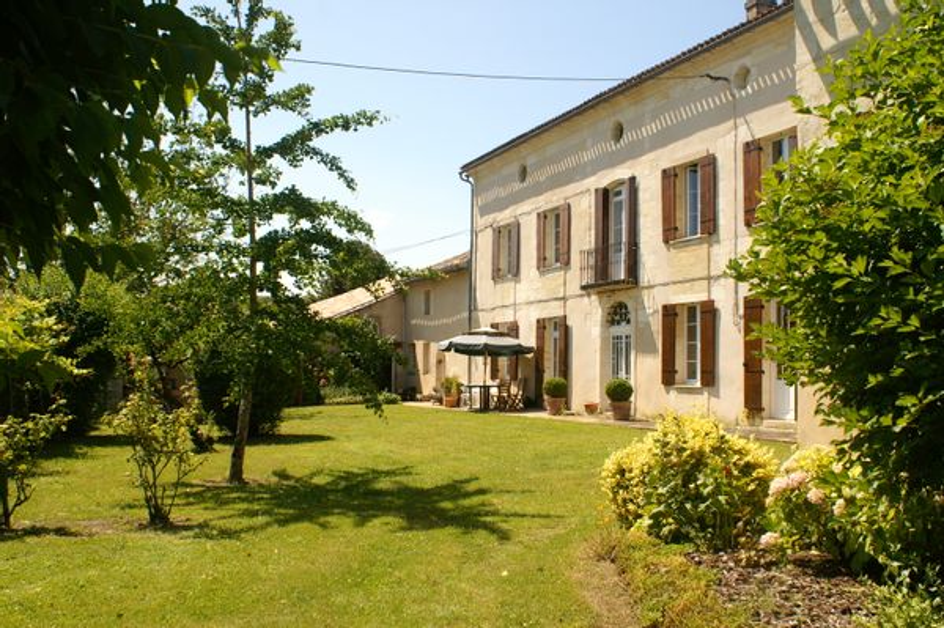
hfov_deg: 53.2
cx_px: 472
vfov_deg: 36.8
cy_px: 314
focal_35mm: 36
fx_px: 943
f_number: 9
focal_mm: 24
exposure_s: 1/160
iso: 100
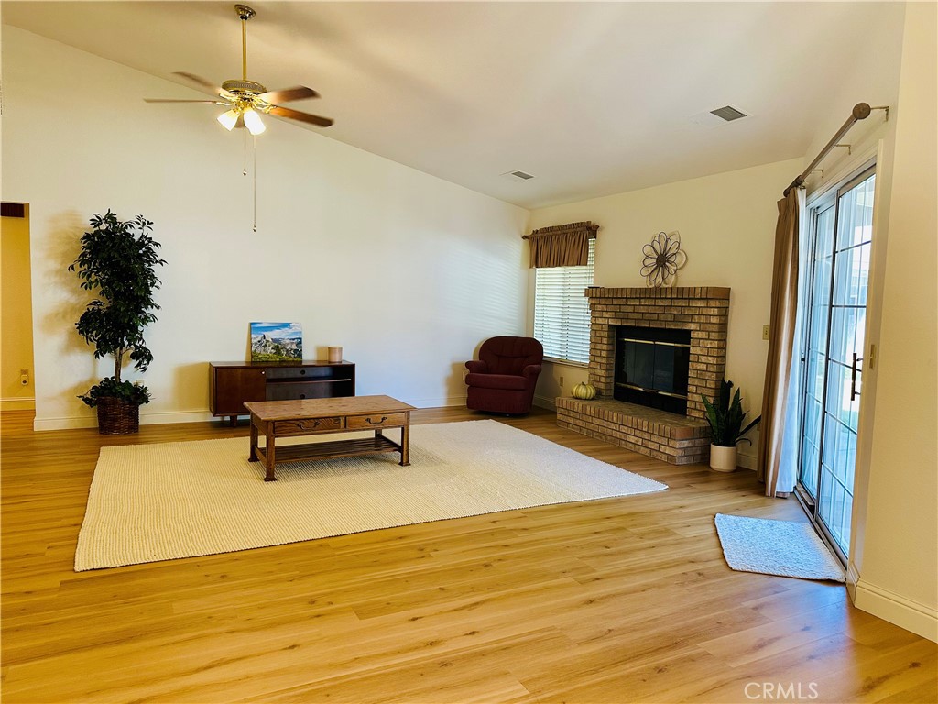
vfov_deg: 56.8
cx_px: 469
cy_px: 352
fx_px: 650
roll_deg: -1.6
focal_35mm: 24
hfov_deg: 71.6
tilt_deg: -4.8
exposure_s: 1/91
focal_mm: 6.86
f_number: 1.78
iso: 200
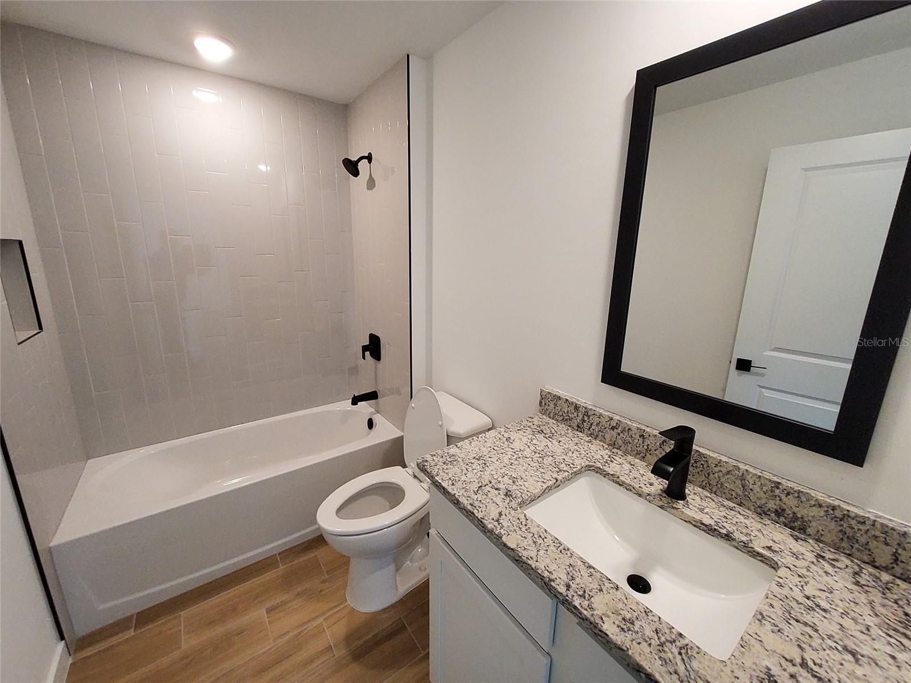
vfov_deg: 89.9
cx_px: 456
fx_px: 342
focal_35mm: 13
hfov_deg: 106.2
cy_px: 342
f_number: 2.2
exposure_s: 1/60
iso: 200
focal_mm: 1.13
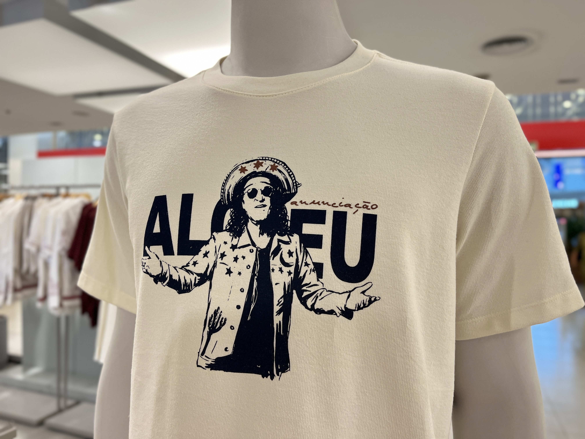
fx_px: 439
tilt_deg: -0.6
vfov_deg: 53.1
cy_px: 220
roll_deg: -0.5
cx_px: 292
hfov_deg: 67.3
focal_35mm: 26
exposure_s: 1/120
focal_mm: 5.1
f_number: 1.6
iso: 125
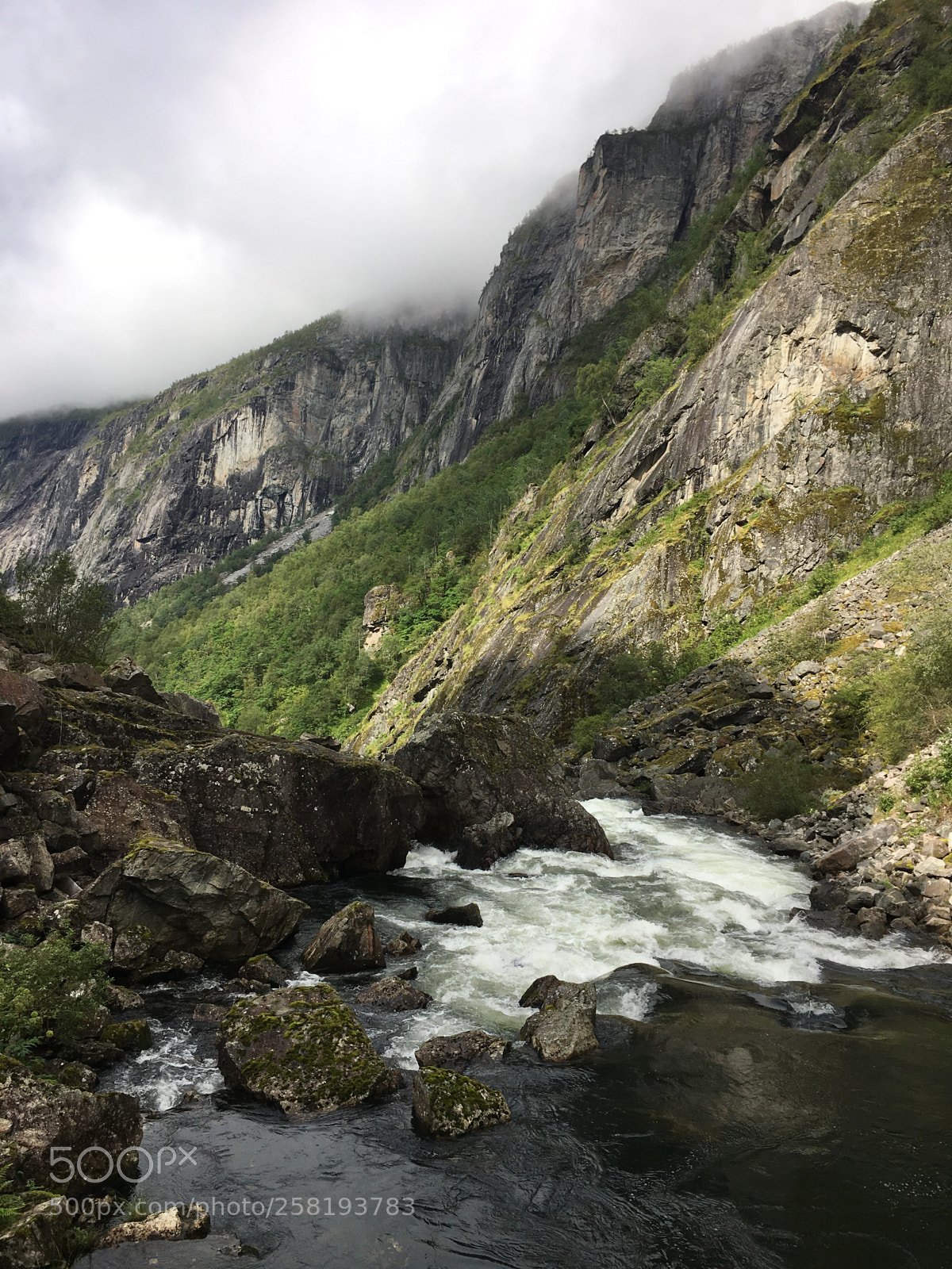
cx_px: 476
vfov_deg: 61.7
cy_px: 634
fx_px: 1063
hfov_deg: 48.2
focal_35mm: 29
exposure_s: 1/1068
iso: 25
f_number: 2.2
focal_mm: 4.15
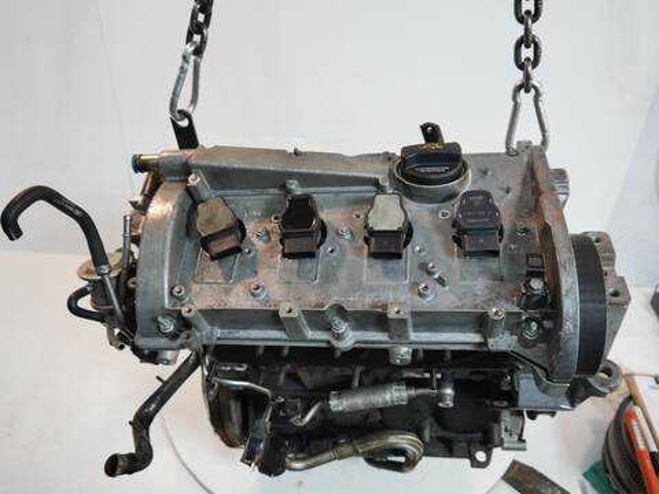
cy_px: 247
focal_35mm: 28
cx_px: 330
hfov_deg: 63.4
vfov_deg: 49.7
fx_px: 533
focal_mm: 14
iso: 320
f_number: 3.5
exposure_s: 1/60
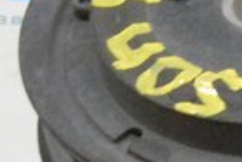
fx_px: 1707
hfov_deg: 8.0
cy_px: 273
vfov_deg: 5.4
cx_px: 291
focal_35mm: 254
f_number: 20
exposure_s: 1/15
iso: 6400
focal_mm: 23
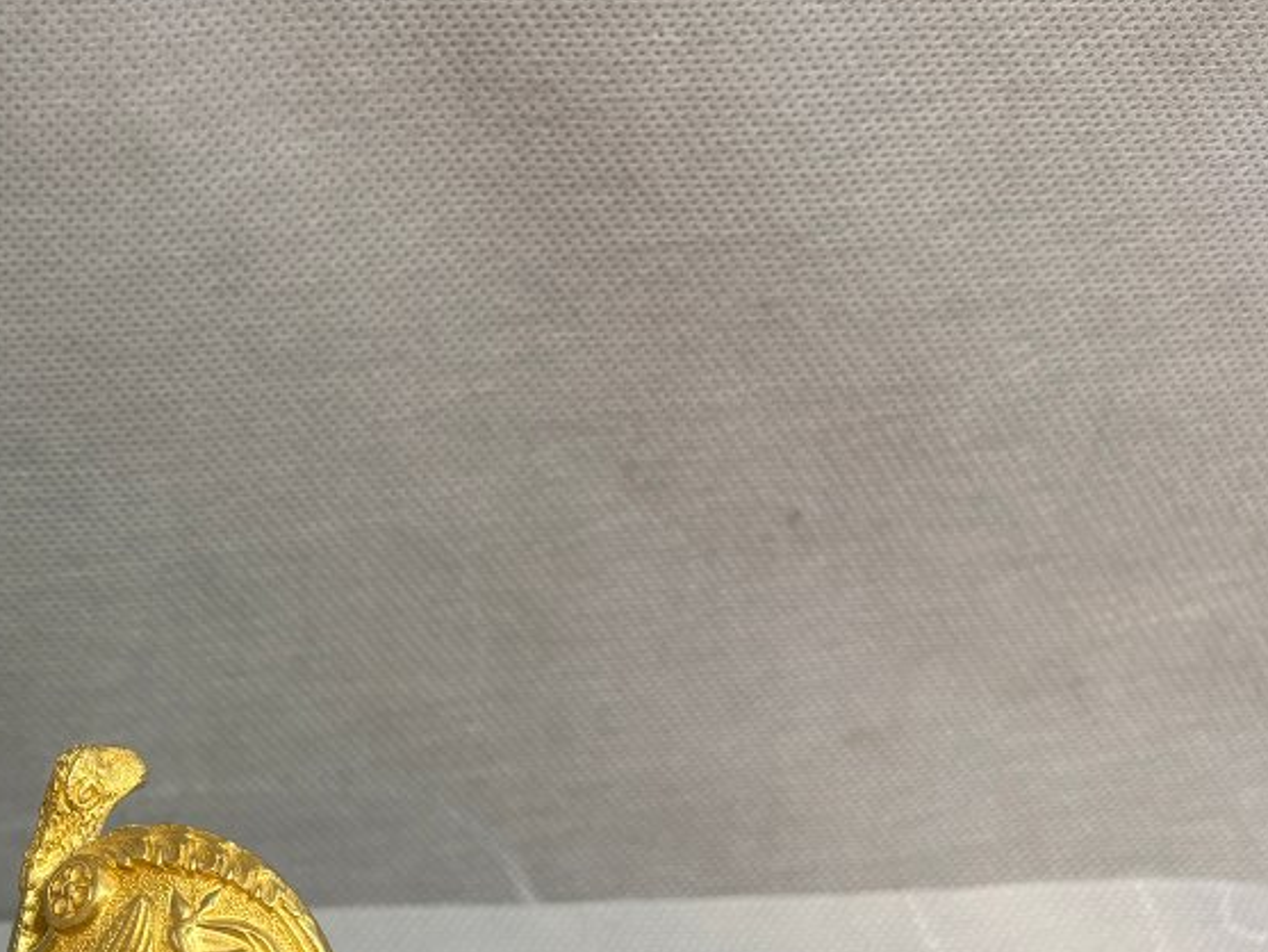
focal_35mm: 56
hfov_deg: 31.3
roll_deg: +2.3
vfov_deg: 25.0
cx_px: -48
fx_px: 2052
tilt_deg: -42.1
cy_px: 920
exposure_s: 1/100
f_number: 1.6
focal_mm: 5.96
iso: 125
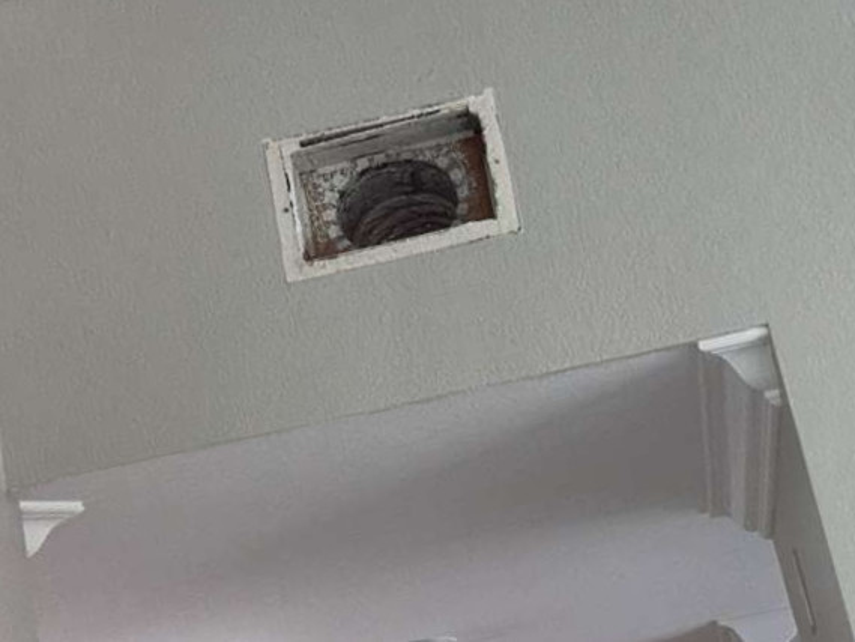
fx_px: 716
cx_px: 428
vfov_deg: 48.2
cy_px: 321
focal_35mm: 29
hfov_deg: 61.6
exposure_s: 1/120
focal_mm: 4.2
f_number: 2.2
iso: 32
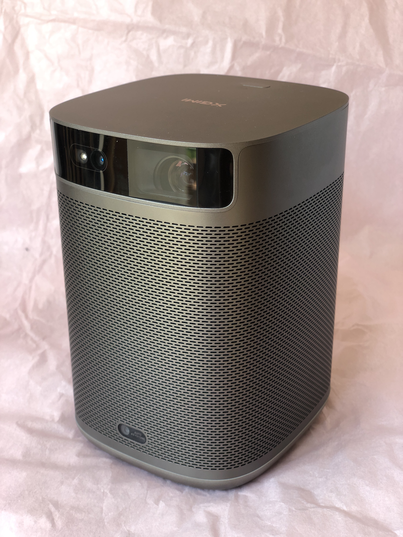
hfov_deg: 28.0
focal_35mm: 52
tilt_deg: -23.9
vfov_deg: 36.8
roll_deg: +0.7
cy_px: 268
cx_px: 202
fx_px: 807
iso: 40
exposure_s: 1/60
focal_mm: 6
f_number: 2.4
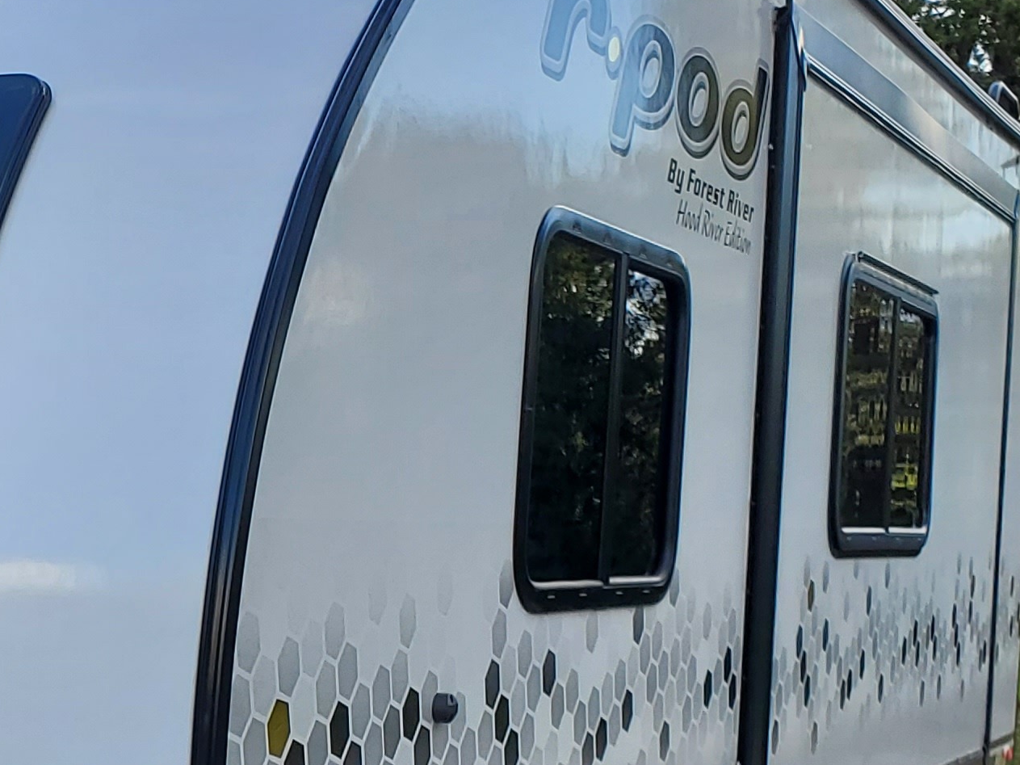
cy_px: 718
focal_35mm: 83
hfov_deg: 22.6
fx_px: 2445
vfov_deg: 17.5
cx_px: -20
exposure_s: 1/316
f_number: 2.4
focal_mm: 4.3
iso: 50
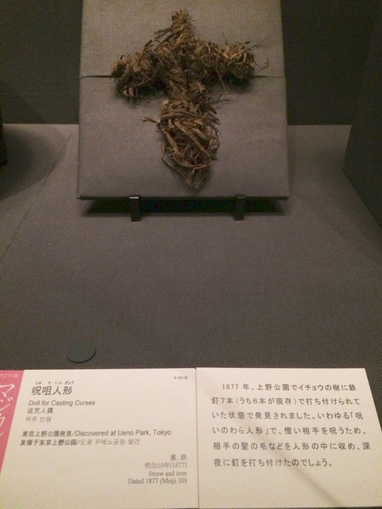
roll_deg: -1.2
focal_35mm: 29
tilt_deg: -37.8
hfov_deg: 48.2
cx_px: 191
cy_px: 254
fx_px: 427
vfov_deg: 61.7
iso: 320
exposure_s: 1/15
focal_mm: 4.15
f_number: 2.2
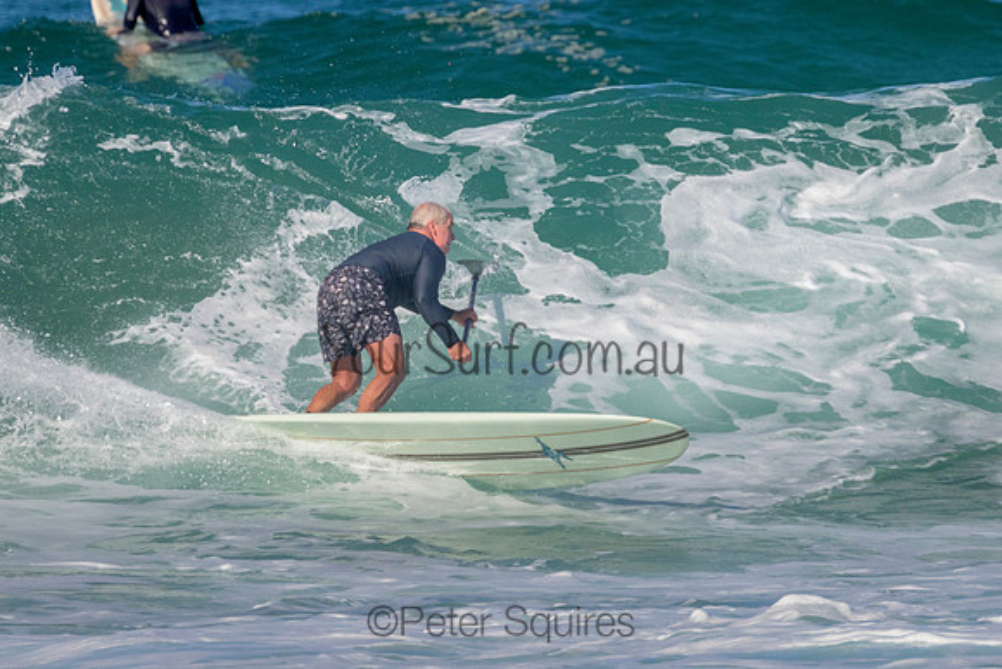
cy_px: 211
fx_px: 30483
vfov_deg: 1.3
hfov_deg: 1.9
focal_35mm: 1095
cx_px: 613
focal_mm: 800
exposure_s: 1/2000
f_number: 11
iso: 1600
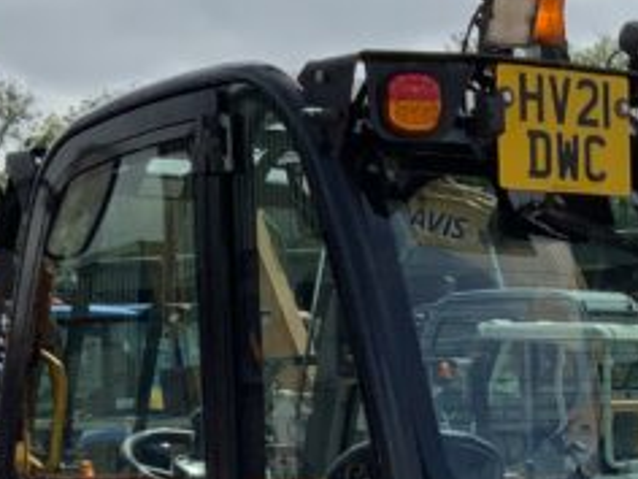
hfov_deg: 15.2
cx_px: 741
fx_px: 2322
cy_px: 723
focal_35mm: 126
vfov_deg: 11.3
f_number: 1.8
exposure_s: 1/2141
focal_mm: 3
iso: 16
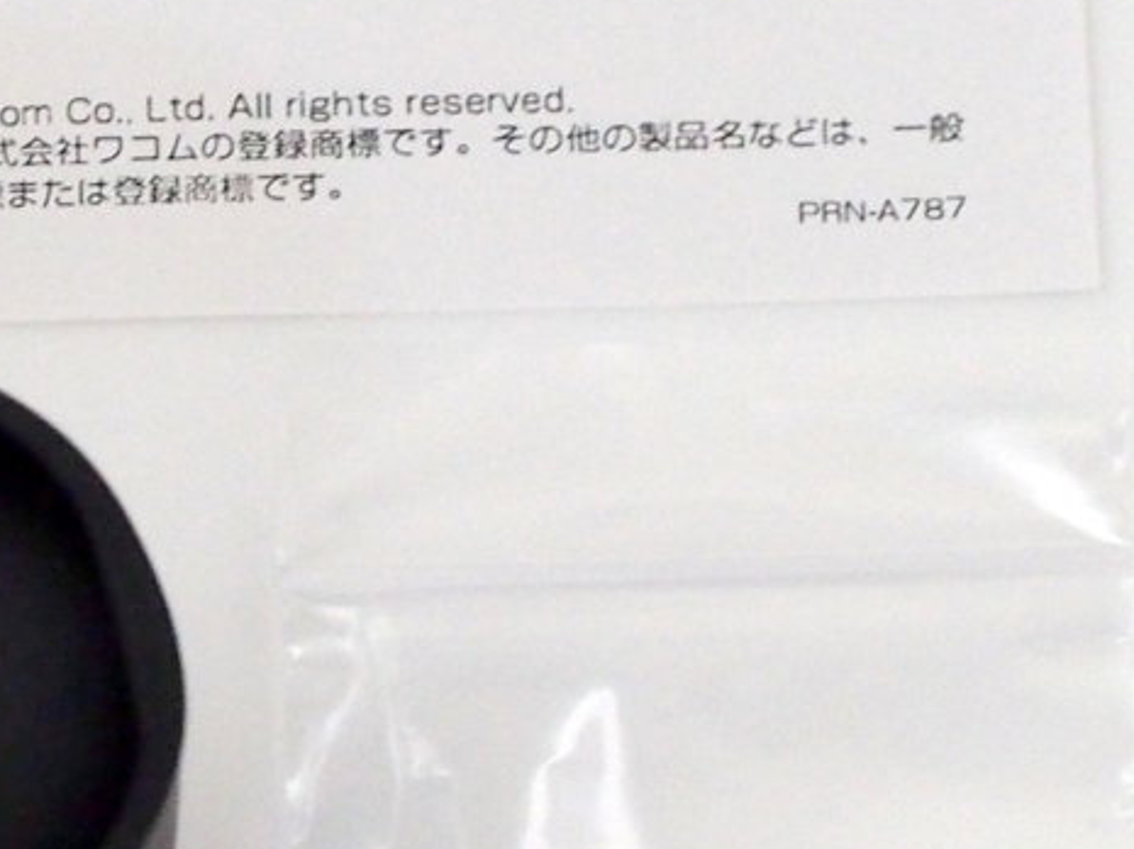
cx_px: -458
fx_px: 16236
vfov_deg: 3.0
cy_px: 354
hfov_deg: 4.0
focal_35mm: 496
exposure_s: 1/25
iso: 1600
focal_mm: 60
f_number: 4
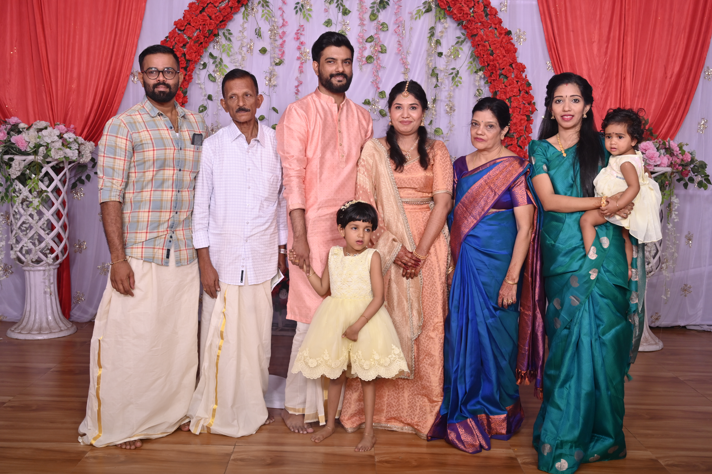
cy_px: 237
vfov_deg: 35.0
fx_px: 751
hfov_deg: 50.7
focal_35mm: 38
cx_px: 356
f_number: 5.6
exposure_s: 1/200
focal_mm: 38
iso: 400
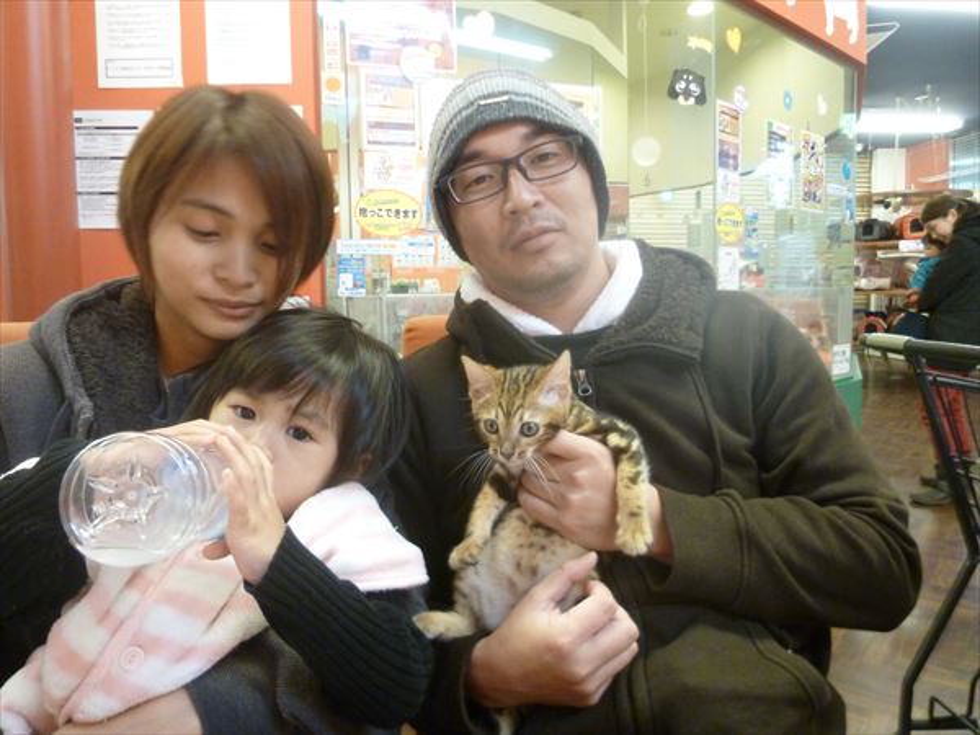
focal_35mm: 24
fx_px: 679
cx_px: 490
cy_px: 368
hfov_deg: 71.6
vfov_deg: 56.8
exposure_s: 1/50
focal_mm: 4.3
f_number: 2.5
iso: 400
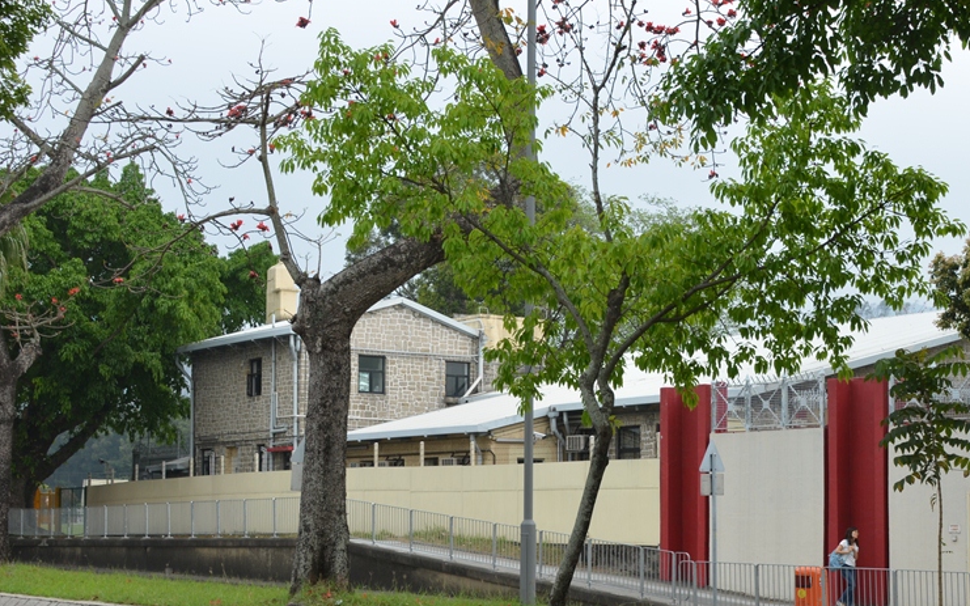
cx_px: 647
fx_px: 1560
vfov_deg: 21.9
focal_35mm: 59
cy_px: 411
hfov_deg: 34.2
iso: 200
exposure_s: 1/200
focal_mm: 28
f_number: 7.1
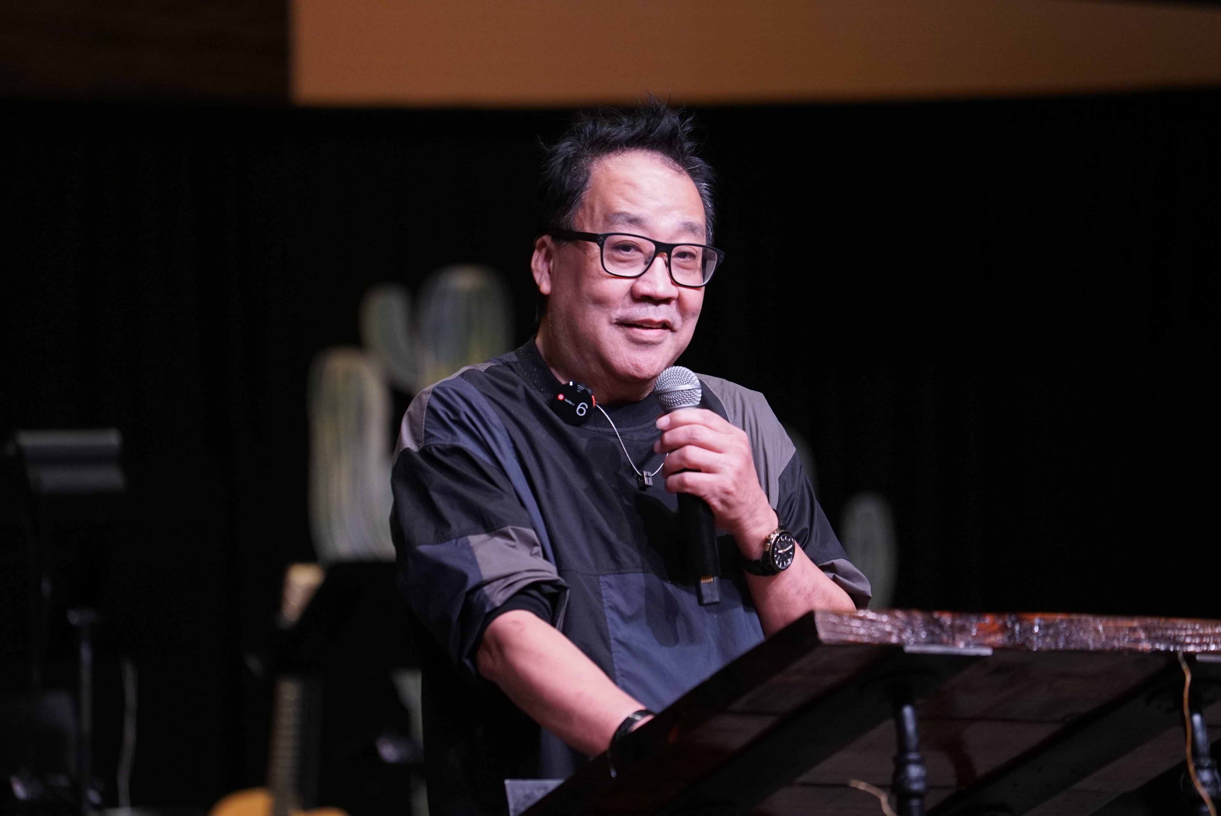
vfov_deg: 6.9
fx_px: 6787
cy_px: 408
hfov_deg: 10.3
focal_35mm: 200
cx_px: 610
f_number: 4
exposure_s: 1/200
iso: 3200
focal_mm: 200
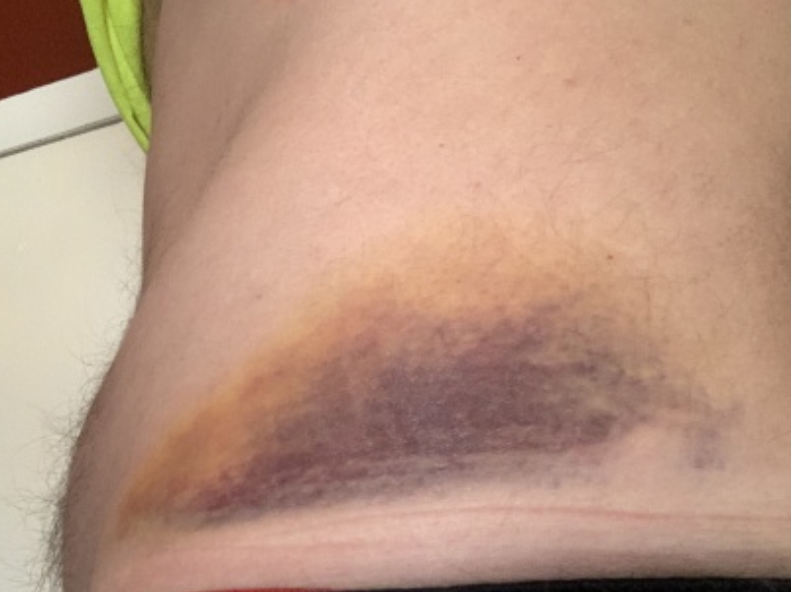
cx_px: 323
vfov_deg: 28.1
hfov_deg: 37.4
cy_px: 443
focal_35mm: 51
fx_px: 1165
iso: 320
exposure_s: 1/48
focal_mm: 2.87
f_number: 2.2
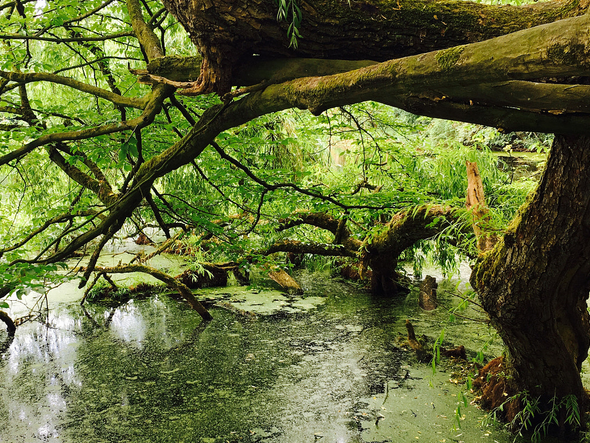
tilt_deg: -8.3
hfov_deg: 42.6
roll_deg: +0.6
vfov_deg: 32.8
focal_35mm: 44
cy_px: 244
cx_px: 223
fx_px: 750
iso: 32
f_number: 2.2
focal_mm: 4.15
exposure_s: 1/50
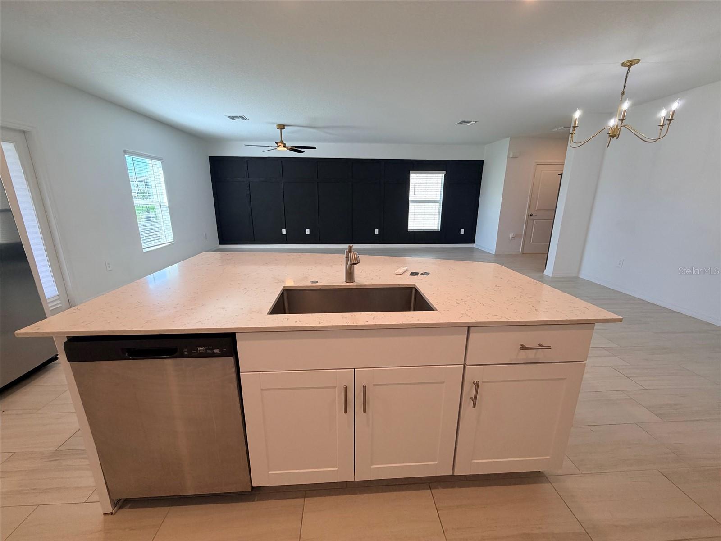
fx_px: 292
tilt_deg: -13.3
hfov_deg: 102.1
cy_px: 270
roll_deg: +0.3
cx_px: 360
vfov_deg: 85.7
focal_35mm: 14
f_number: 2.2
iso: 160
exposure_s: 1/120
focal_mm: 2.22
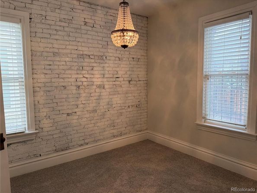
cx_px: 128
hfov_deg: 71.6
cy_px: 96
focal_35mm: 24
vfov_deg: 56.8
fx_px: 178
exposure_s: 1/120
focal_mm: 6.76
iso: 250
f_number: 1.78
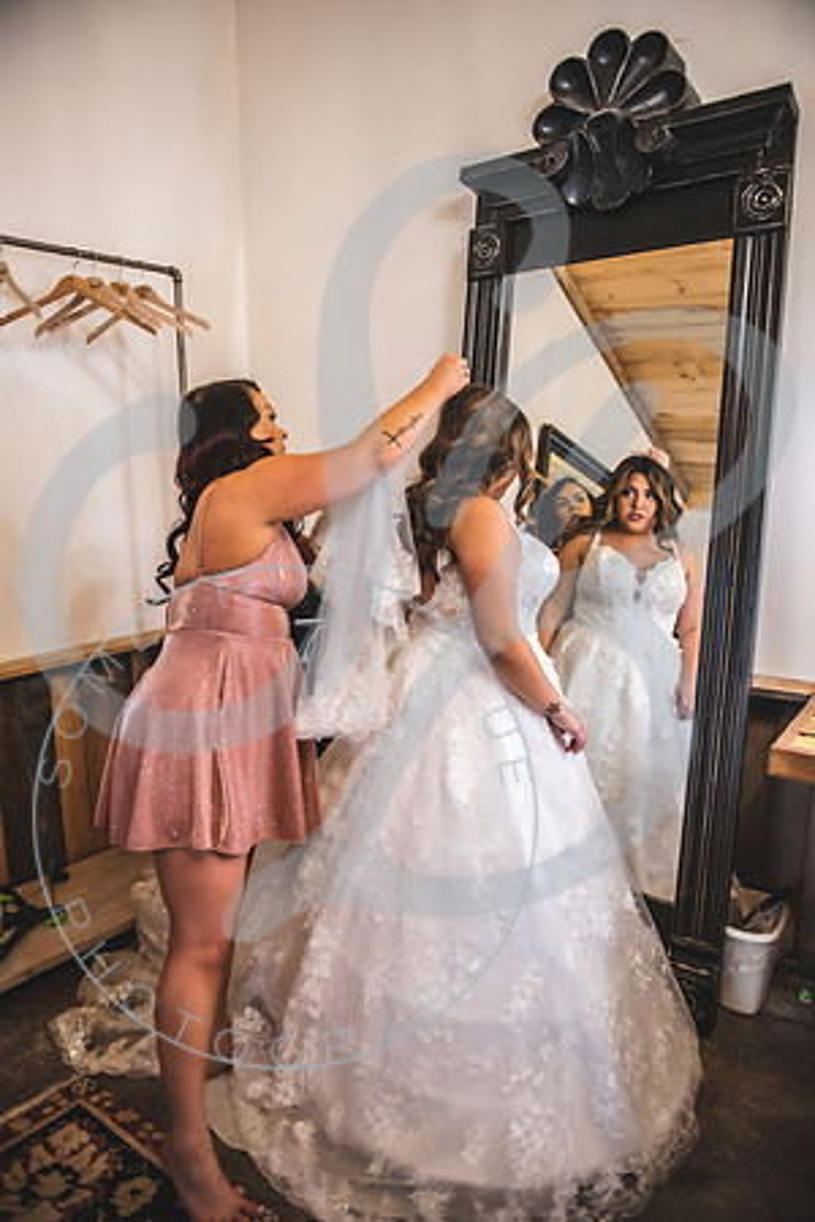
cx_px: 408
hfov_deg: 53.1
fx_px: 815
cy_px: 611
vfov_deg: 73.7
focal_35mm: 24
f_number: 2.8
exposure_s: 1/125
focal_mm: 24
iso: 1600
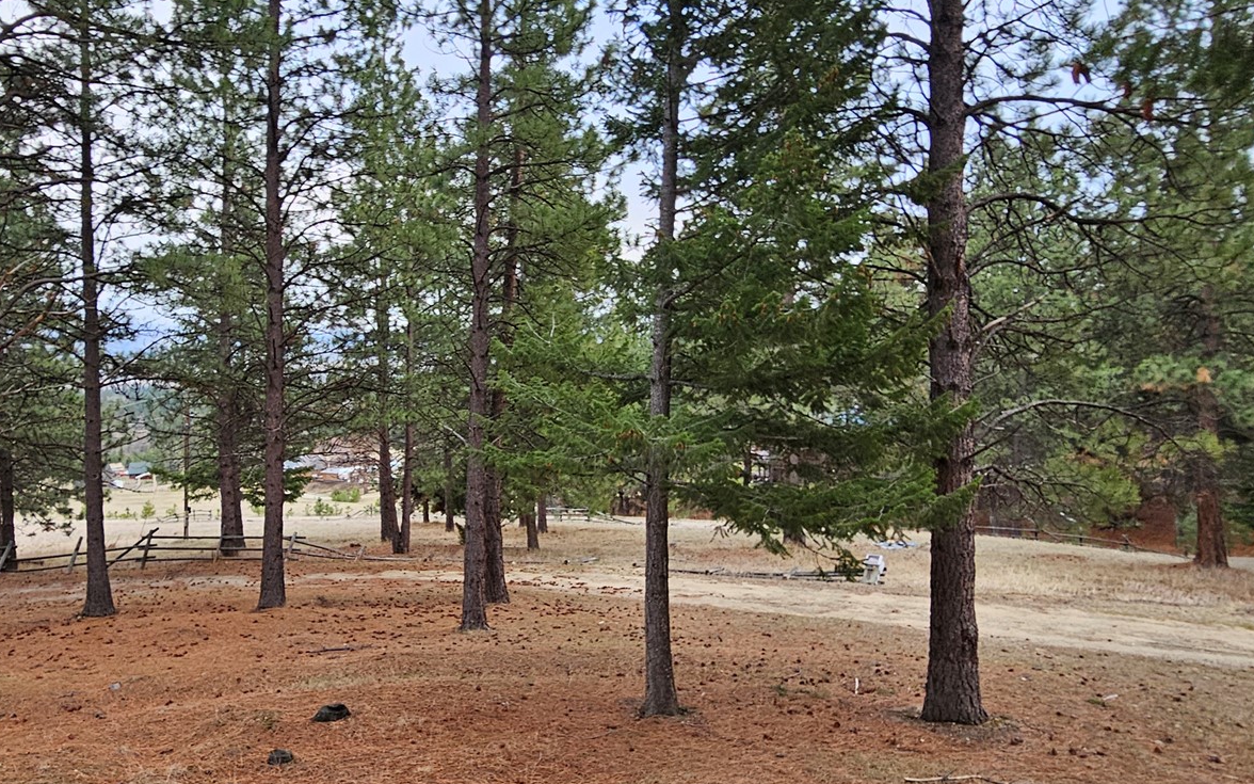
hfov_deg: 73.9
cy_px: 378
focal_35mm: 24
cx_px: 497
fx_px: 820
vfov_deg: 51.1
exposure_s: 1/120
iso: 64
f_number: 2.2
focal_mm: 2.2
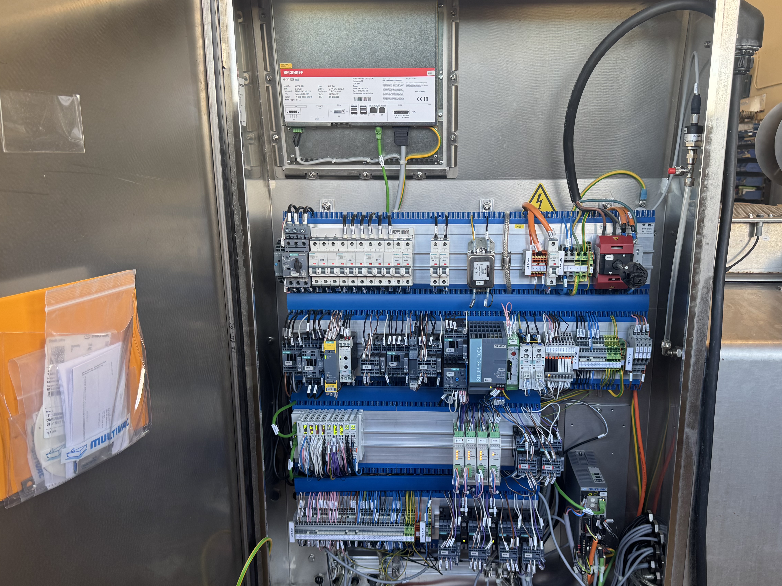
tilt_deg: -12.8
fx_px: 678
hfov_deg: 59.9
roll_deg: -1.5
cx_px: 424
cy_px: 325
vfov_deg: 46.7
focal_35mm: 30
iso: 100
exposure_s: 1/100
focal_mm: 6.76
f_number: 1.78
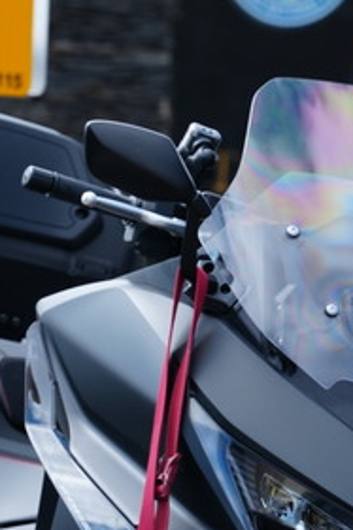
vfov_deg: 5.0
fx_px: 6126
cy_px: 190
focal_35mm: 416
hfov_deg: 3.3
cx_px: 347
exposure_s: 1/250
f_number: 5
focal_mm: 100
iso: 250
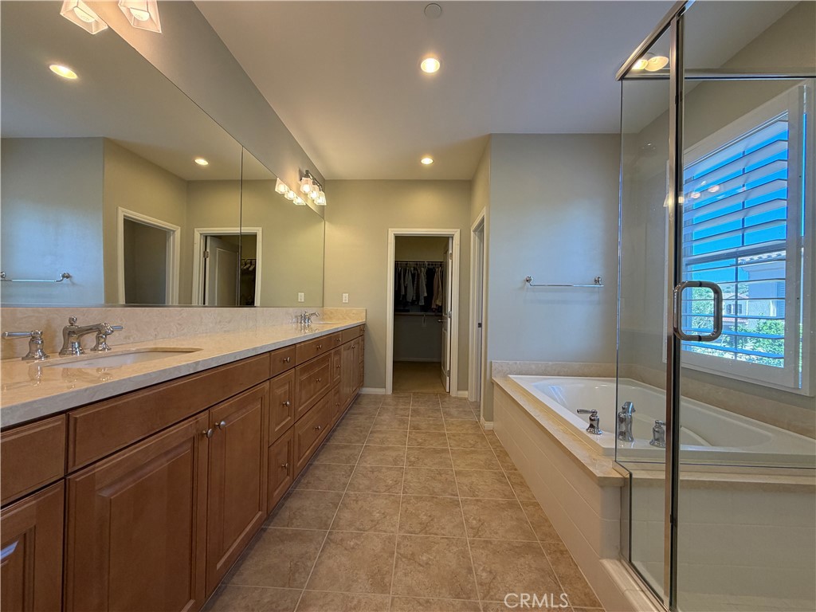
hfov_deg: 102.1
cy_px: 306
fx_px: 330
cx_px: 408
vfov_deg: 85.7
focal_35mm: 14
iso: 160
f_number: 2.2
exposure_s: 1/120
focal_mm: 2.22
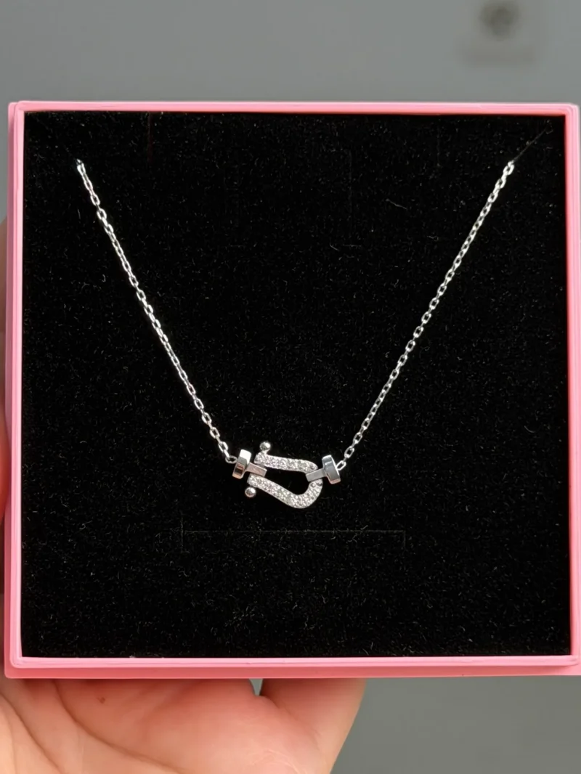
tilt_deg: -25.7
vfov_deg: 39.6
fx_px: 1074
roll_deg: -0.1
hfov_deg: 30.3
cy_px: 387
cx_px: 290
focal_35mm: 48
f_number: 1.78
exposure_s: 1/207
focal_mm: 6.76
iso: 50
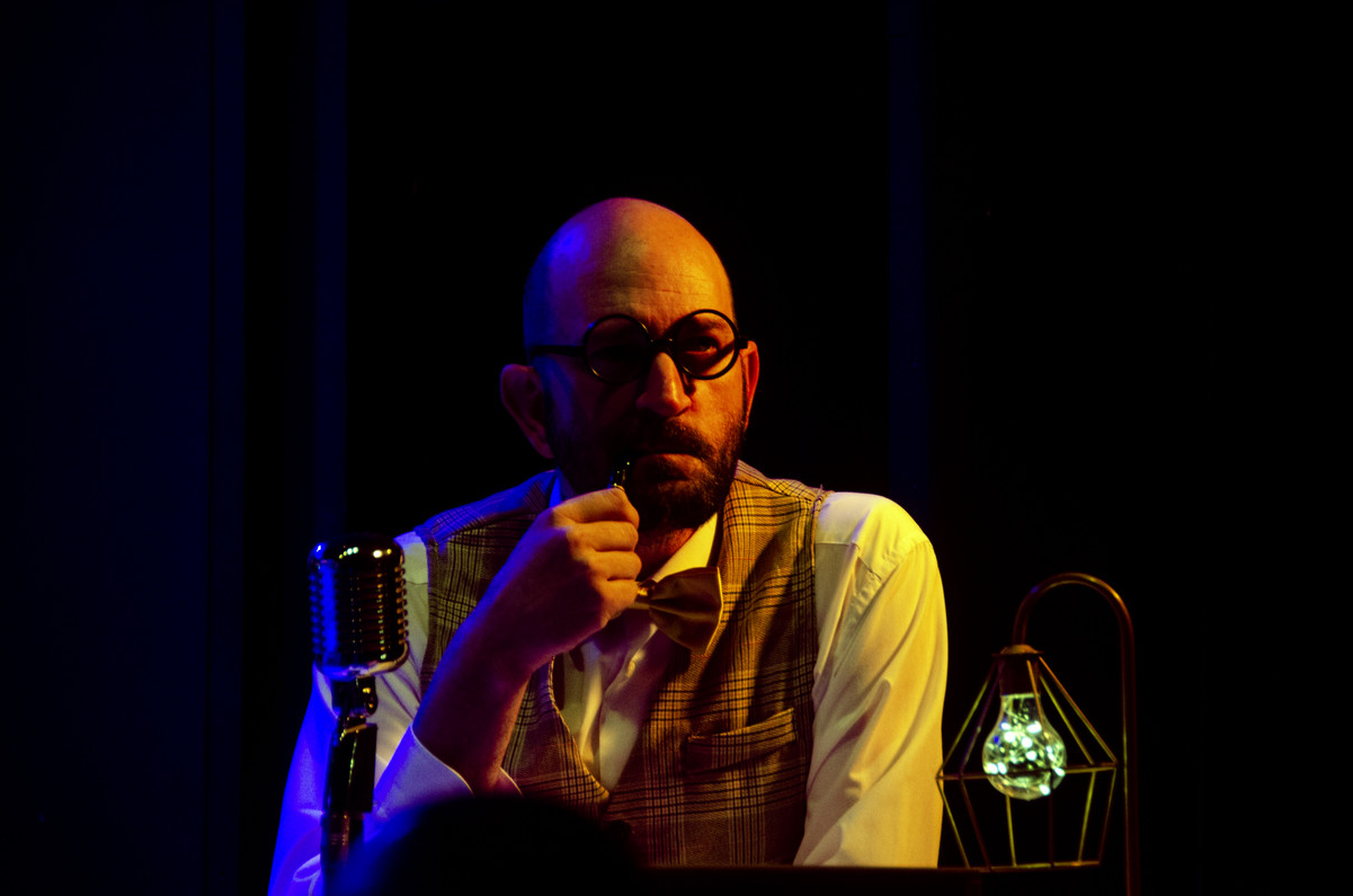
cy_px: 446
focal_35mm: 169
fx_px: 6337
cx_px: 679
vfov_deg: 8.1
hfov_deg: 12.2
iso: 1000
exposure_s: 1/60
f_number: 5.3
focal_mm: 112
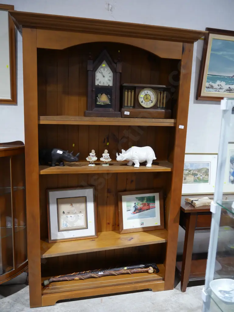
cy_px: 156
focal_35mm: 28
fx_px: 252
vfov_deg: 63.4
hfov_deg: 49.8
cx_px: 117
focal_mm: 14
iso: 640
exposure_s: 1/60
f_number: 3.5
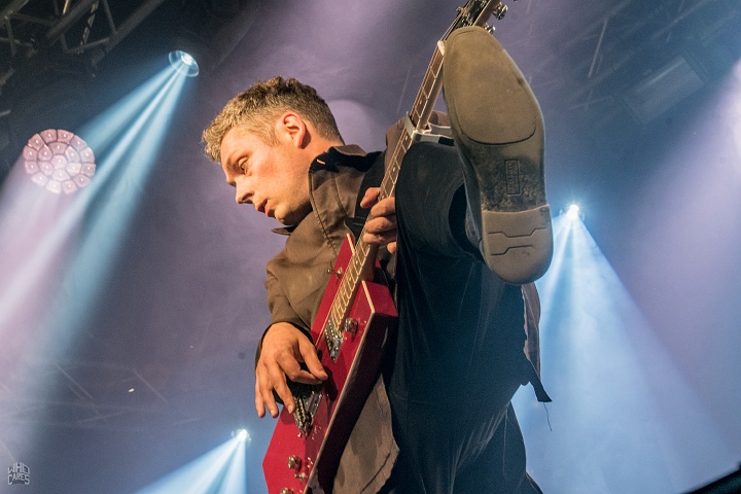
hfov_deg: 19.5
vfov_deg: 13.0
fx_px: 2161
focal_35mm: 105
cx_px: 370
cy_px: 247
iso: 500
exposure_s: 1/100
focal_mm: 70
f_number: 14
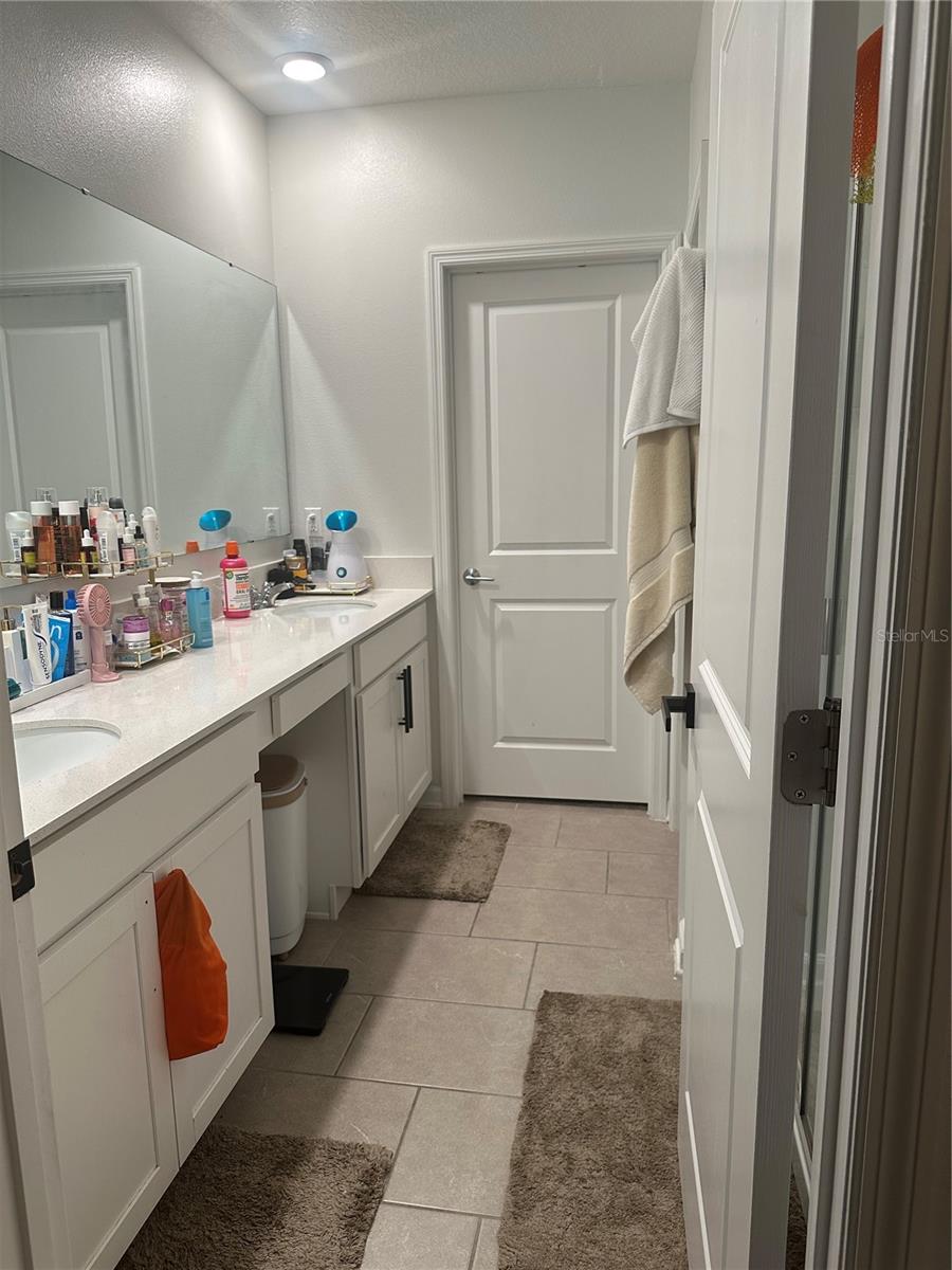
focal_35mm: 24
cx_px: 476
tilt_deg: -10.4
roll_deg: +0.6
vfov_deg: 71.6
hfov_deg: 56.8
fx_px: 880
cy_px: 635
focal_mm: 6.86
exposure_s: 1/60
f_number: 1.78
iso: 250
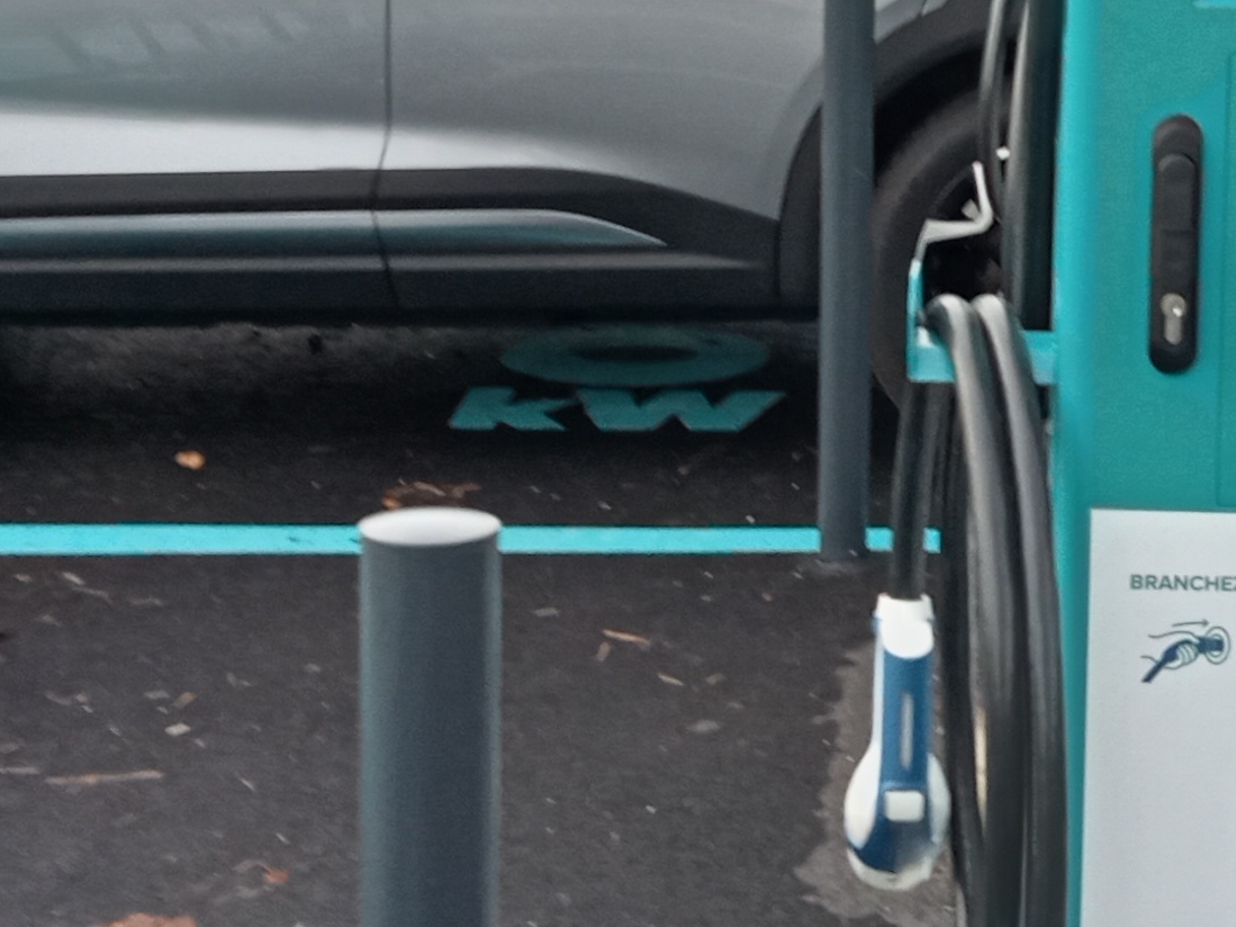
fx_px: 3784
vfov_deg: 13.8
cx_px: 1173
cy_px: -10
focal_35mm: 106
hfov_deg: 18.2
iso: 100
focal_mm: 3.46
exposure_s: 1/117
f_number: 2.2
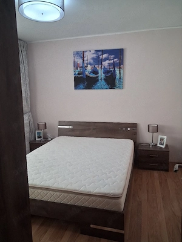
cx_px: 91
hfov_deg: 51.4
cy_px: 121
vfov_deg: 65.3
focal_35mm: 27
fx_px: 189
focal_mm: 4
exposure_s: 1/50
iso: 320
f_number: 1.8
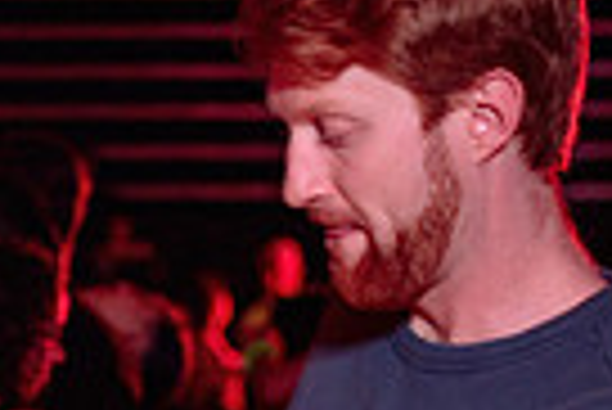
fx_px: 4340
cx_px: 108
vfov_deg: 5.4
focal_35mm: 255
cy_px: 610
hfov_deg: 8.1
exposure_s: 1/60
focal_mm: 60
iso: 1000
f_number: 2.8
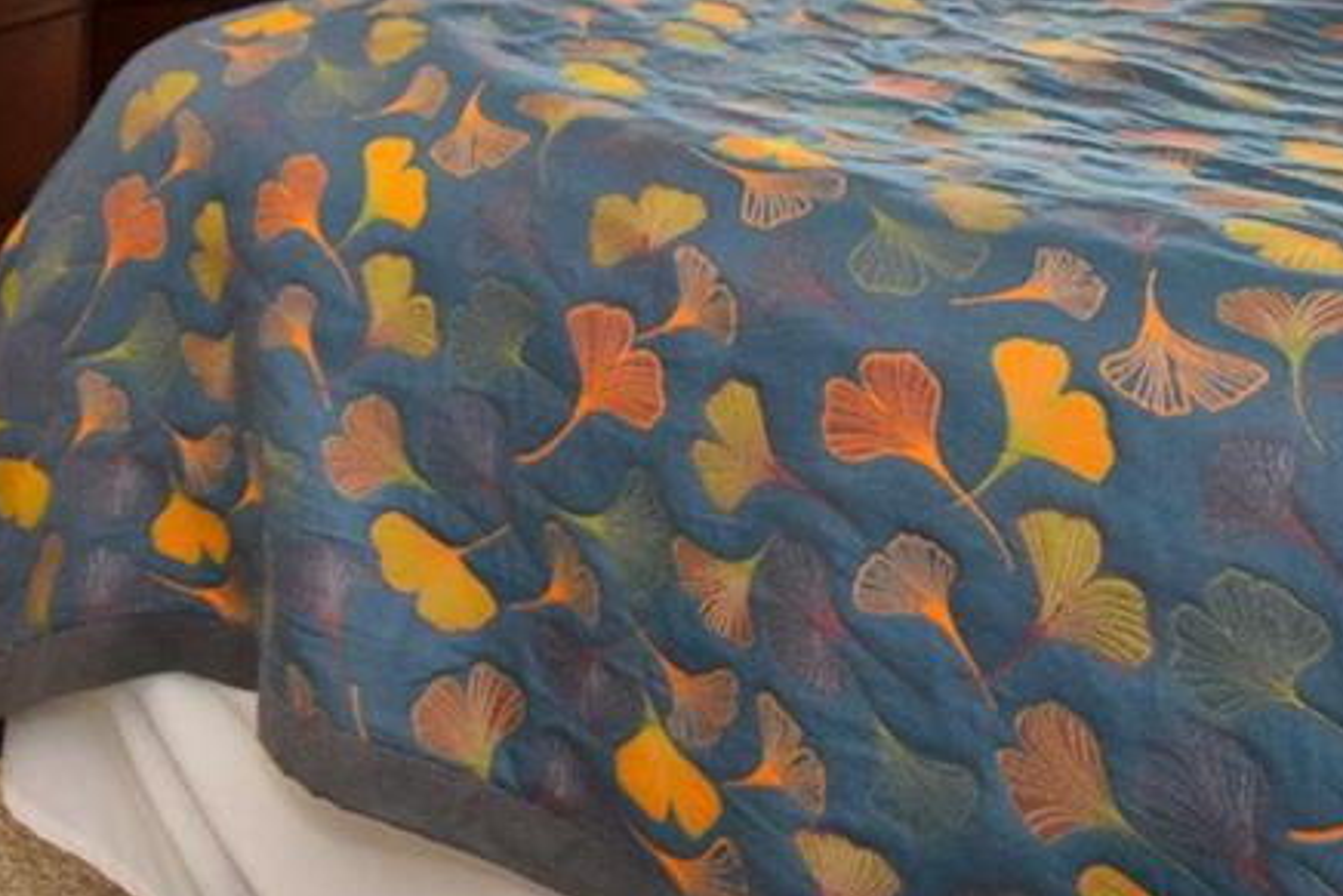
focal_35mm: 55
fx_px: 2052
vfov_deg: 22.8
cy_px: -160
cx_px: 185
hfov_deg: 34.6
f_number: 5.6
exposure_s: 1/125
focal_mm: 10
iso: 800
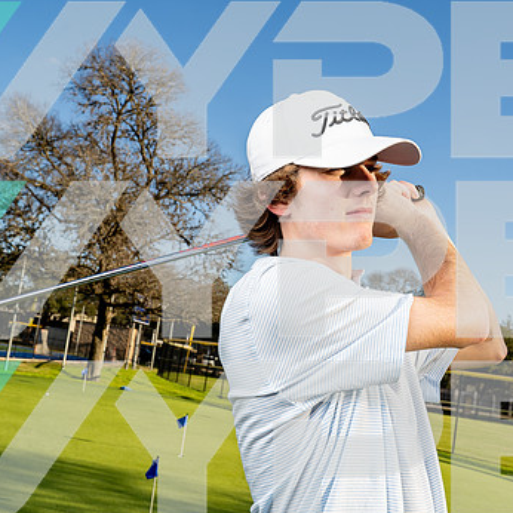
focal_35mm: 47
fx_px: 788
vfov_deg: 36.1
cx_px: 249
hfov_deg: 36.1
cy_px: 260
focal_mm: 33
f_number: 8
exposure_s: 1/250
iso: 100
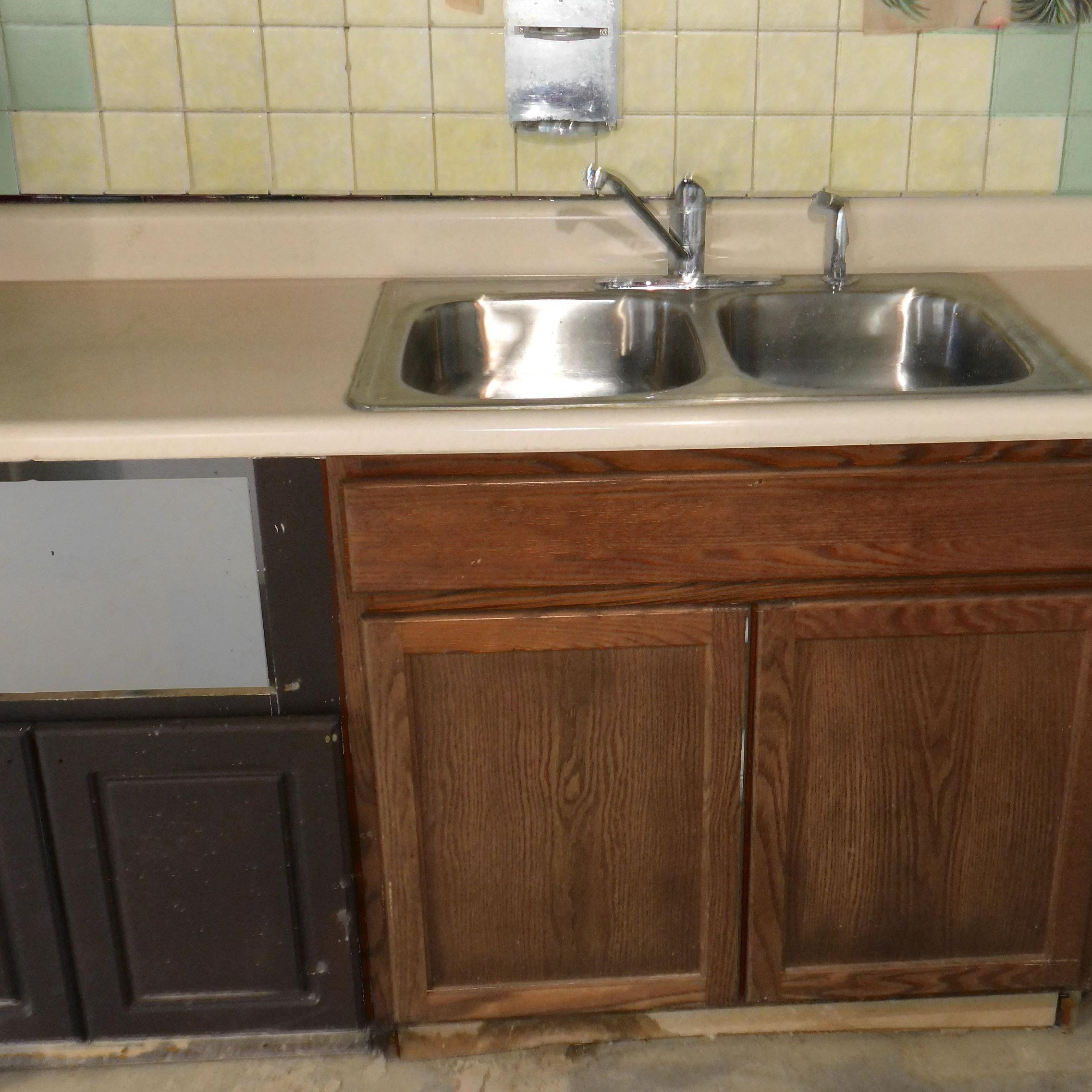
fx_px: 1535
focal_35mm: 43
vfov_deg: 39.2
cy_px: 544
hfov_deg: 39.0
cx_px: 669
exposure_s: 1/30
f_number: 3.5
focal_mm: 6.3
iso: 125
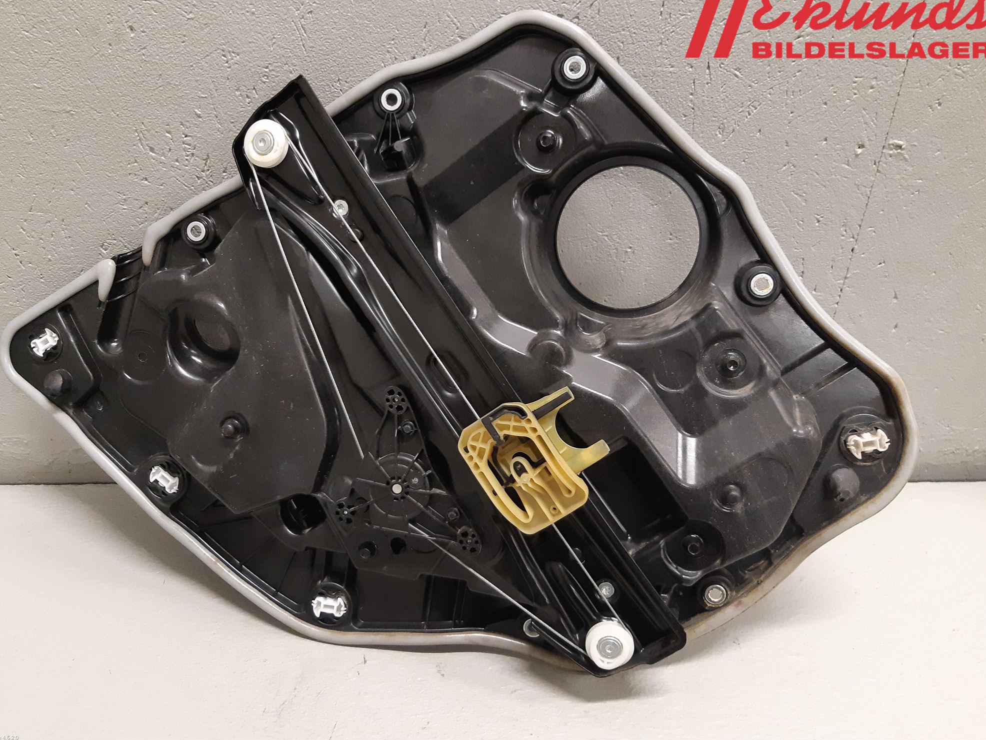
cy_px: 358
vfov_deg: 51.3
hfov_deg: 65.3
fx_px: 769
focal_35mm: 27
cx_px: 480
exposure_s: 1/50
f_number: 1.7
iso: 320
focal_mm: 3.93
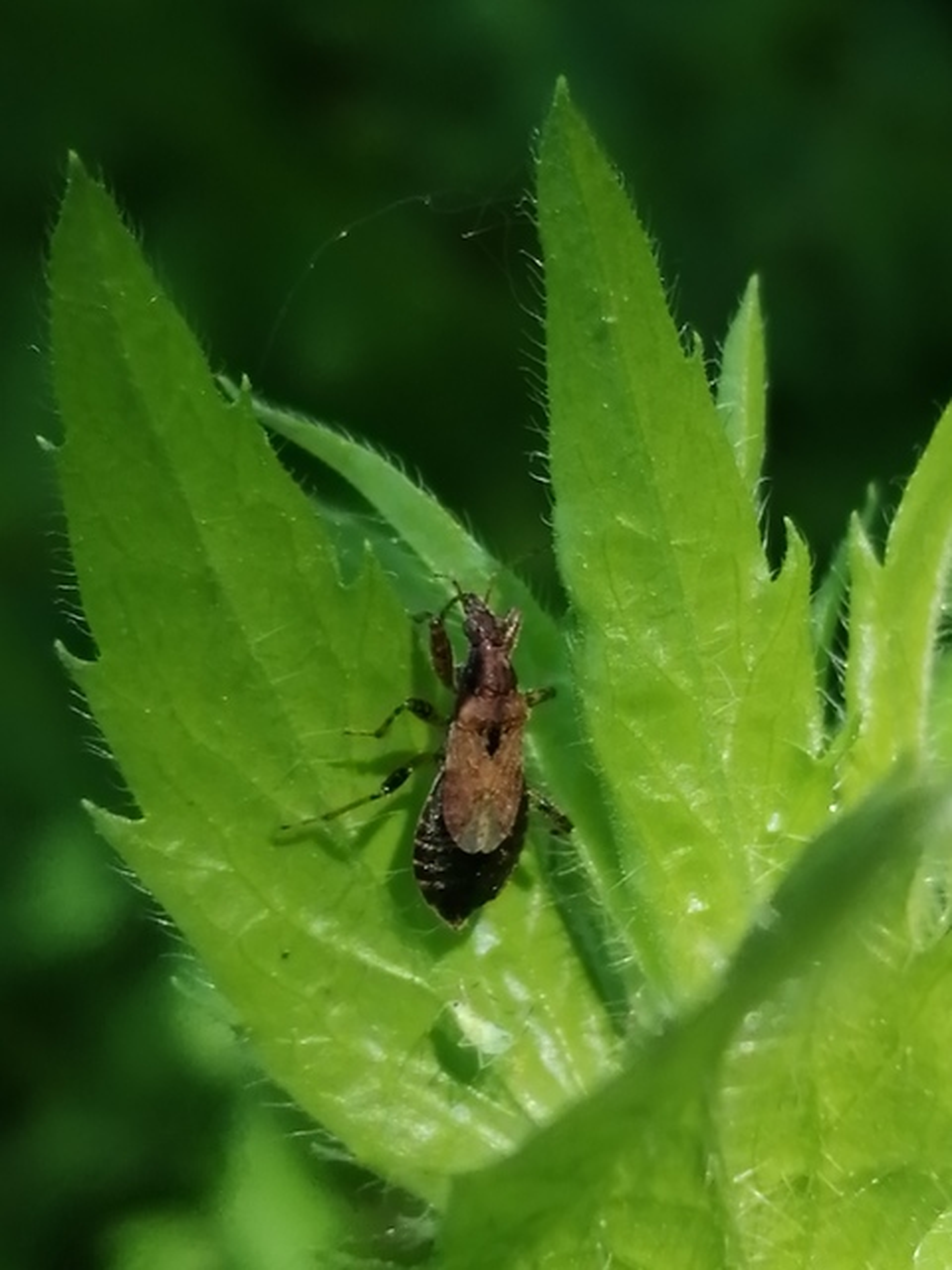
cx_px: 476
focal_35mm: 103
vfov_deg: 19.1
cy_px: 635
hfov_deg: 14.4
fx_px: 3777
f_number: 1.8
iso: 50
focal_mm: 3.46
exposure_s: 1/213
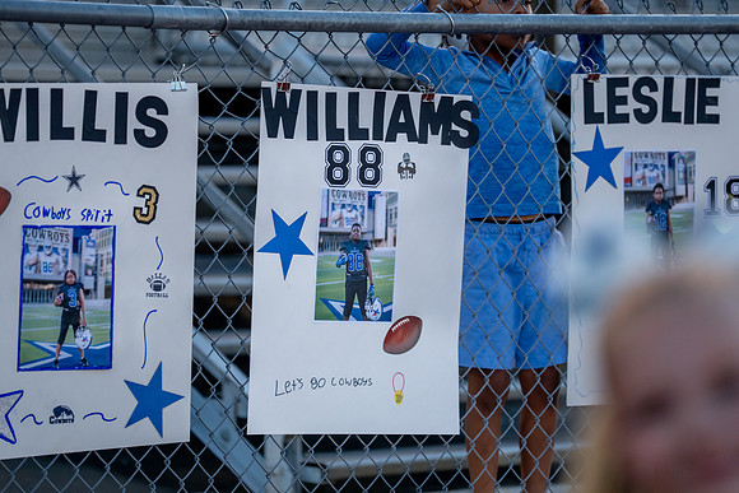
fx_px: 4041
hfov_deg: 10.4
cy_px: 242
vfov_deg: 7.0
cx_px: 363
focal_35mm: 197
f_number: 2.8
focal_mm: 178
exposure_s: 1/1250
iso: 1000
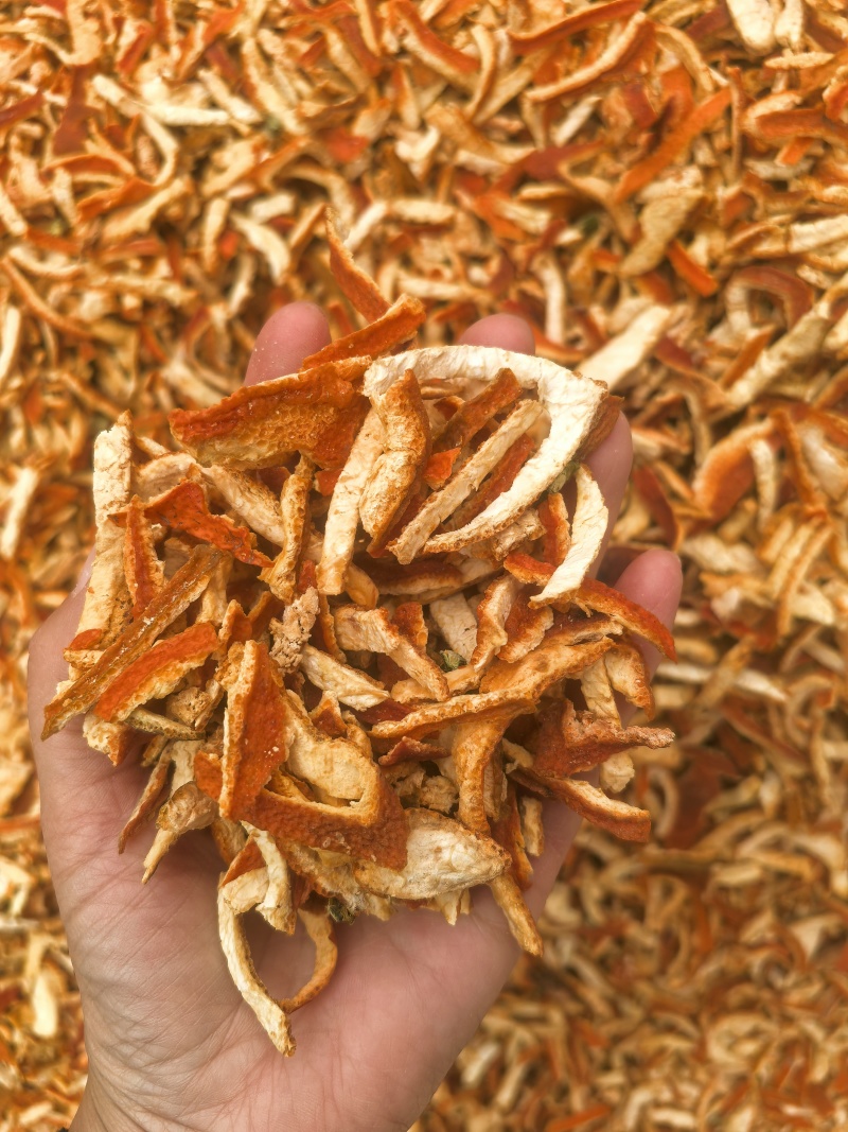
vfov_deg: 65.3
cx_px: 424
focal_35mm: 27
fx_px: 882
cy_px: 566
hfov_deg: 51.3
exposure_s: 1/1000
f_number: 2
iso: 64
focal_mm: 6.35
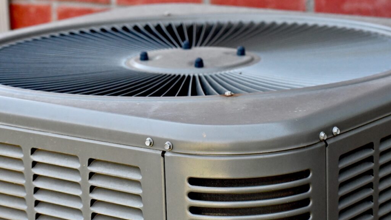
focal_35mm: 126
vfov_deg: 9.6
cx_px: 196
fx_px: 1306
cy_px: 103
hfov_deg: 17.0
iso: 2500
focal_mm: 80
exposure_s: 1/800
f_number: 7.1
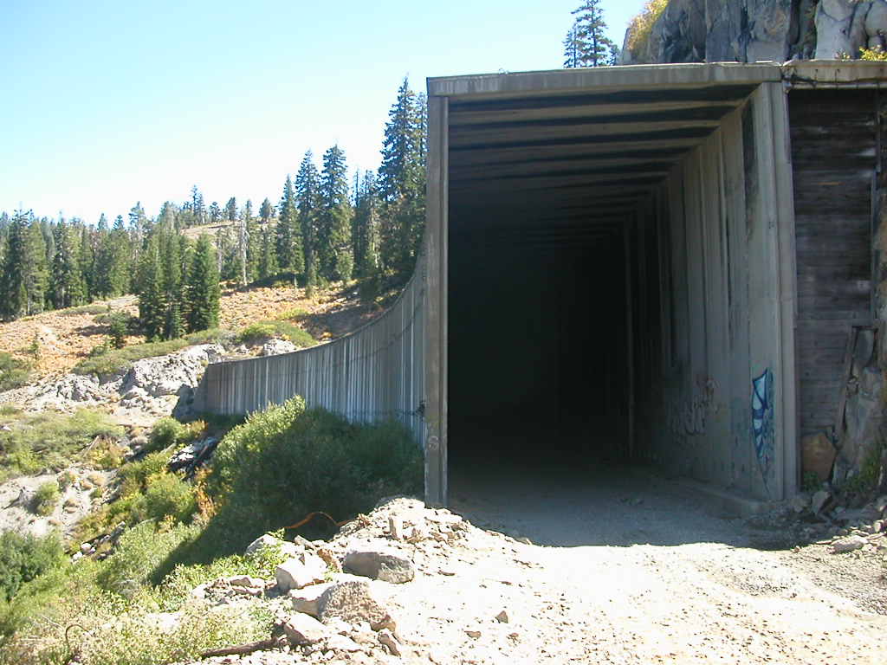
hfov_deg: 50.1
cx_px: 444
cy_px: 332
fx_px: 948
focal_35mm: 37
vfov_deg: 38.7
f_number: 2.7
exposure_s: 1/320
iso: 100
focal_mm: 5.6
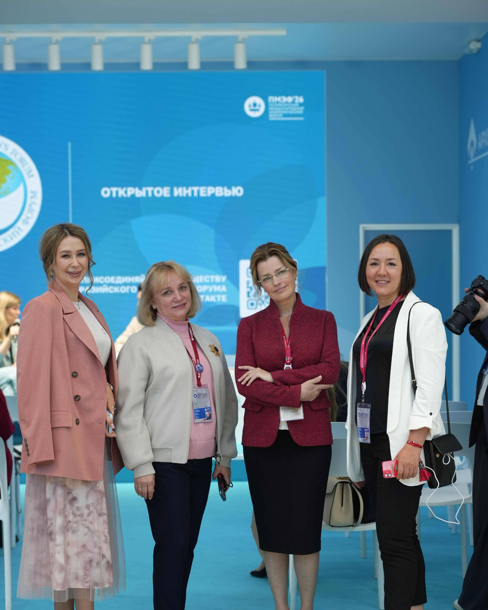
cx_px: 243
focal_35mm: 84
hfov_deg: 18.3
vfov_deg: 22.7
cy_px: 364
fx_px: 1517
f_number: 3.5
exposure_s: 1/200
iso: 500
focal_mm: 74
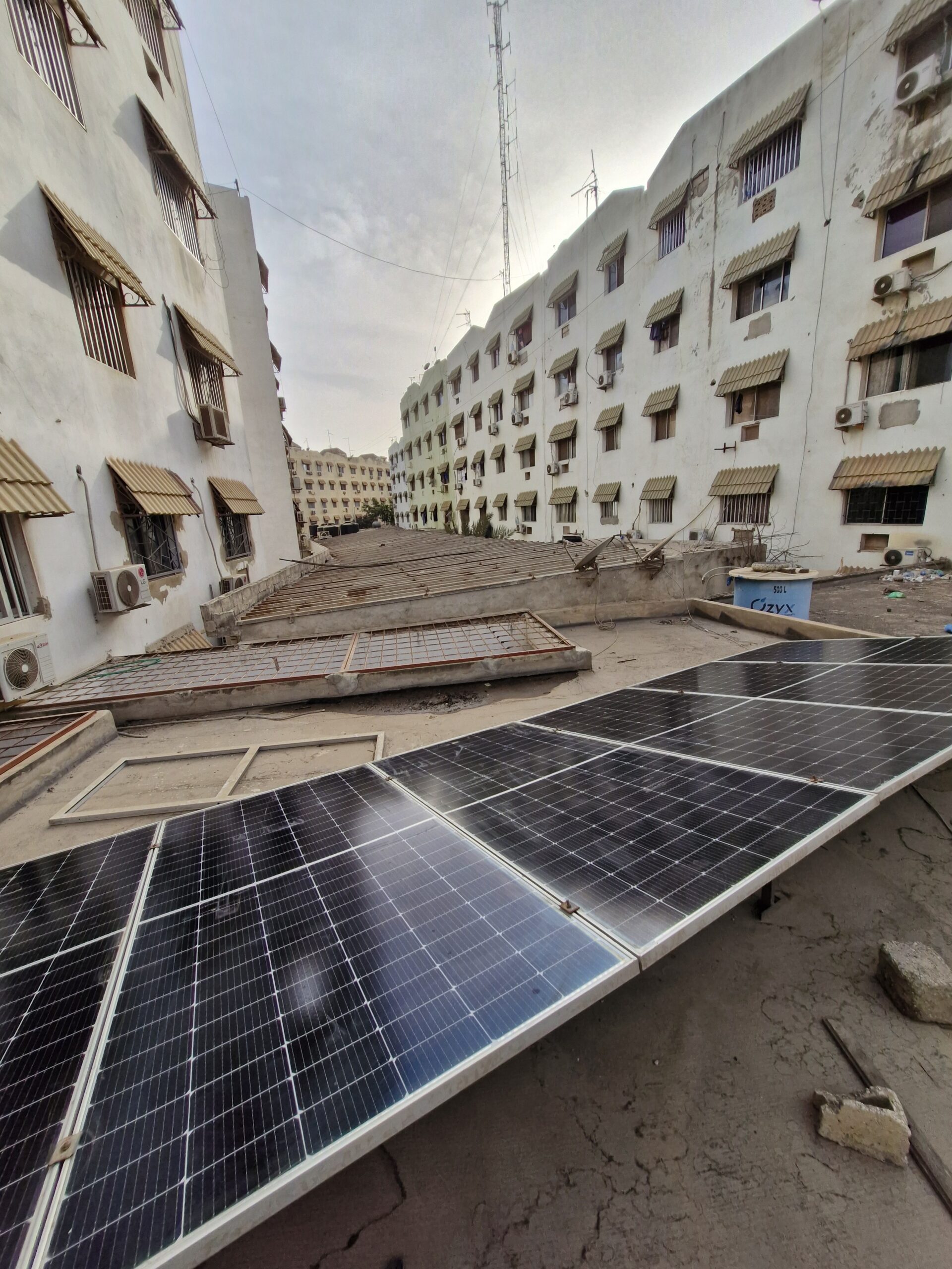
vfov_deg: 106.2
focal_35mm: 13
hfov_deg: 89.9
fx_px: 477
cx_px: 476
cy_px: 634
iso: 50
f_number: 2.2
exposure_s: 1/1720
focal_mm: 1.74
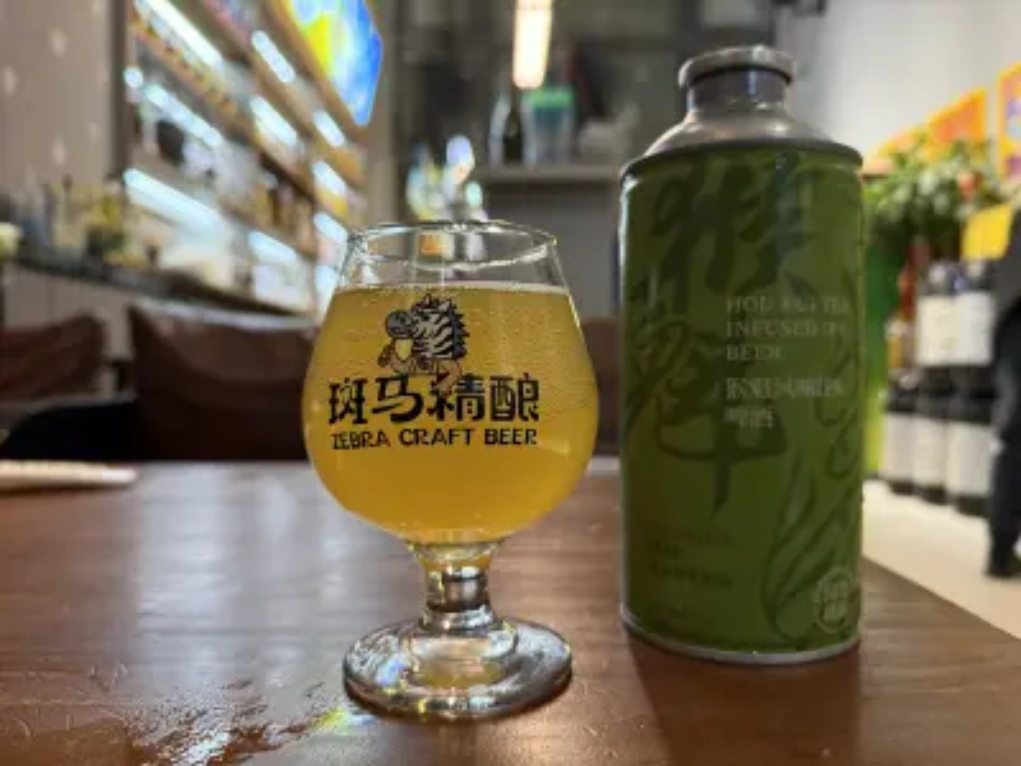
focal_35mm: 24
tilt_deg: -1.0
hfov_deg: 71.6
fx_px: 708
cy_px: 383
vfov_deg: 56.8
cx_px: 510
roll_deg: +0.2
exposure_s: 1/50
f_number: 1.78
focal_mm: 6.76
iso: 400
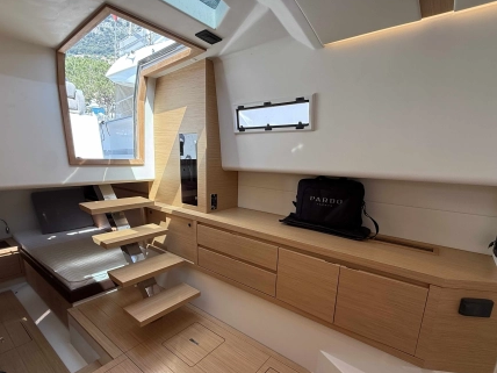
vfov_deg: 71.1
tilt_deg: -13.7
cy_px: 216
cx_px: 250
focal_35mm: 18
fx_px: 258
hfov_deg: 87.8
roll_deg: -1.8
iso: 64
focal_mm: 2.22
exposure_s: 1/118
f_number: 2.2
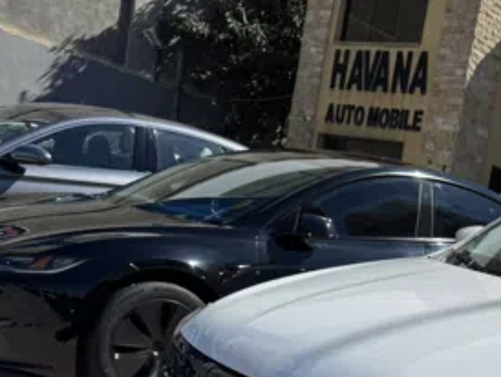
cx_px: 561
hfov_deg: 30.4
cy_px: 434
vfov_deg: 24.1
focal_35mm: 56
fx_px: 811
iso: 80
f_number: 1.78
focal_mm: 6.76
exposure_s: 1/7092
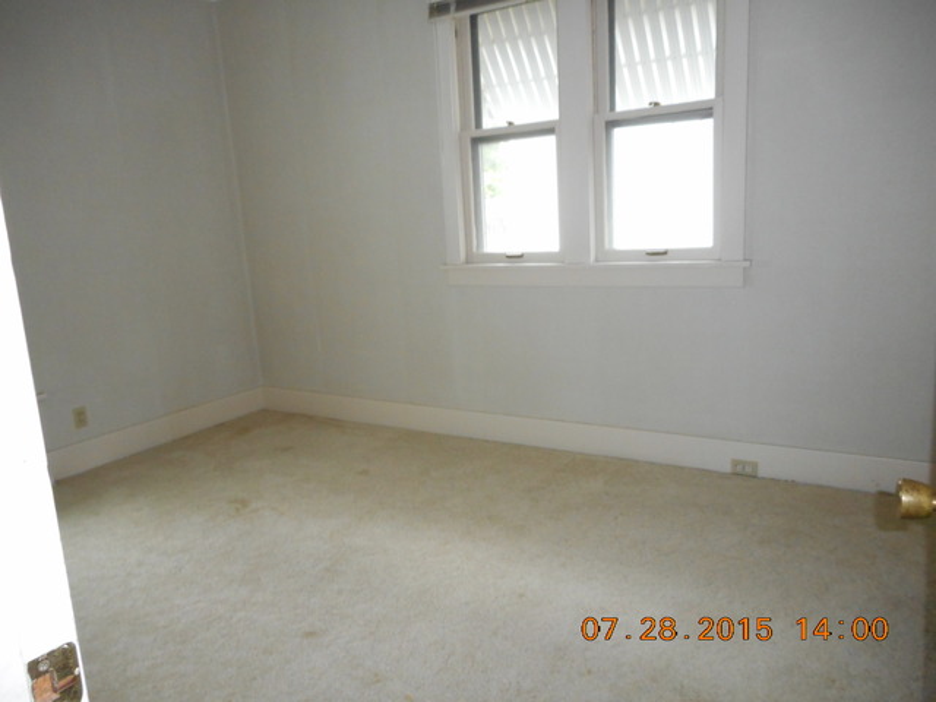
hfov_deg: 69.4
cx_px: 468
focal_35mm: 25
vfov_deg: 54.9
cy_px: 351
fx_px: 676
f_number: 3.7
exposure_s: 1/25
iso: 400
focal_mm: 4.5
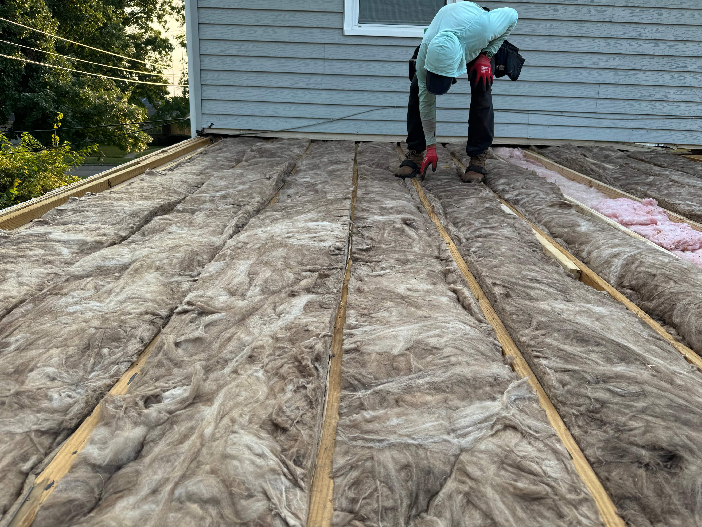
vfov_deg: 56.8
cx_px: 351
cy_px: 264
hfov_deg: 71.6
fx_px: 487
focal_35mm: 24
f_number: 1.78
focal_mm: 6.76
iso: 80
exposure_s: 1/481
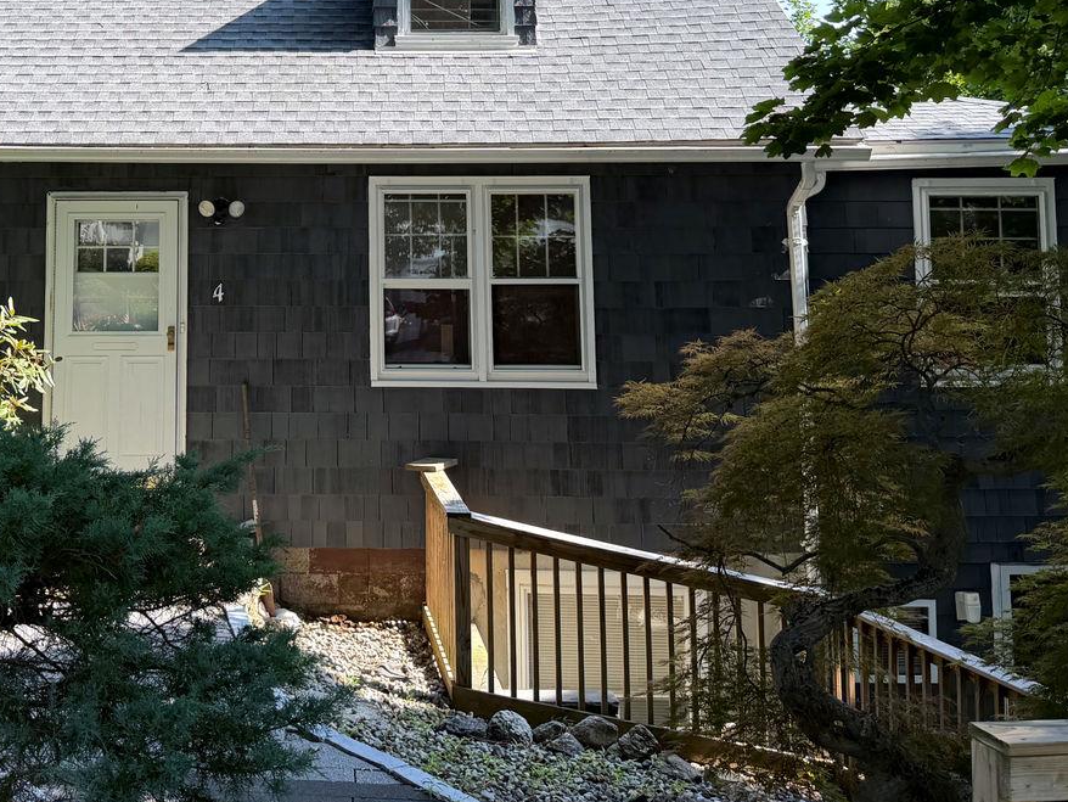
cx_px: 292
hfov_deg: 44.5
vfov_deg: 34.1
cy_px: 161
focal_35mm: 41
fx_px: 1265
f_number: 1.8
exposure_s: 1/1292
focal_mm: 6.8
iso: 100
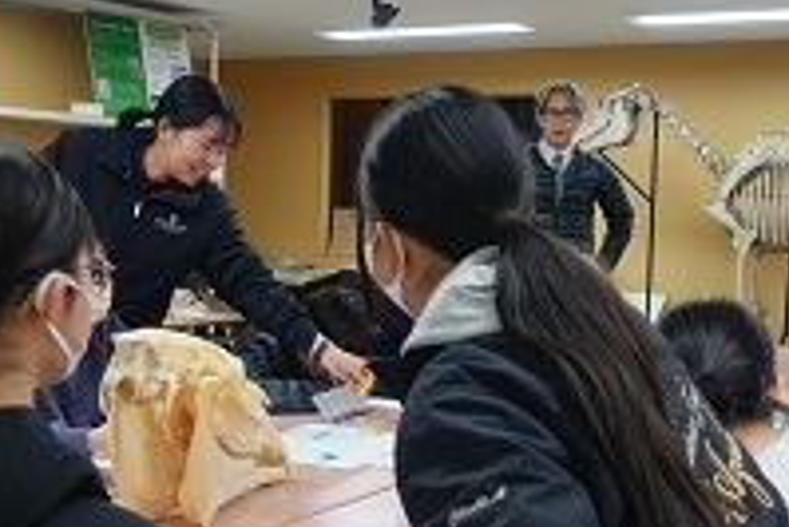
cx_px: 416
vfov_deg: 22.9
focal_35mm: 59
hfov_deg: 33.9
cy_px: 380
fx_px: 1294
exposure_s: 1/500
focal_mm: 10.2
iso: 640
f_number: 2.2
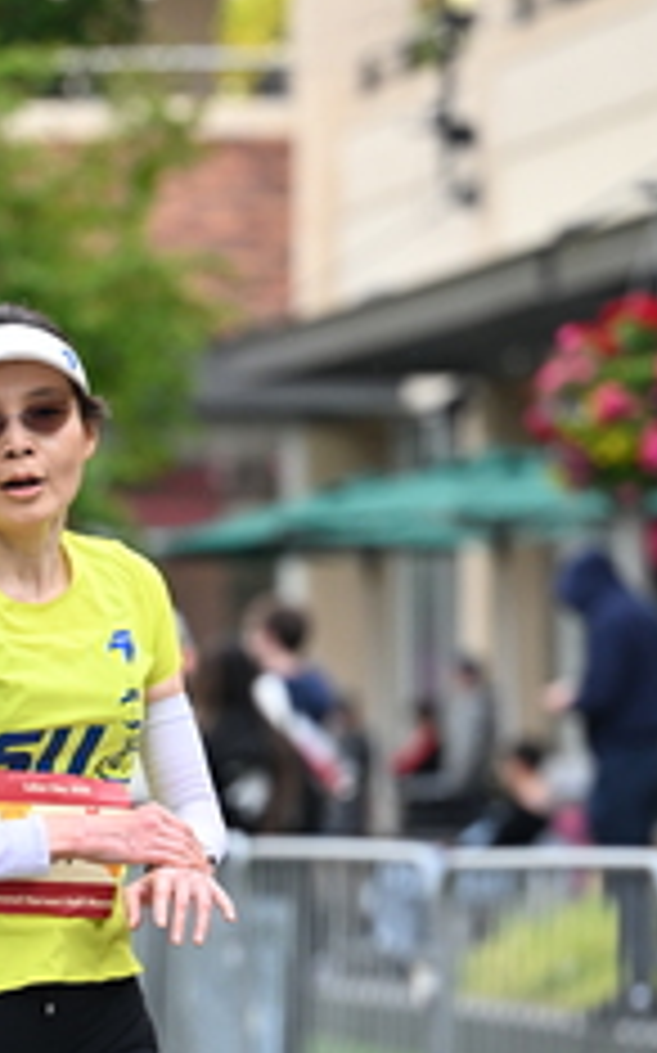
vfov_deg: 7.9
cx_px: 101
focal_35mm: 264
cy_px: 716
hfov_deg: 5.0
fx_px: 7573
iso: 1000
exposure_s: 1/1600
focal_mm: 110
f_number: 2.8
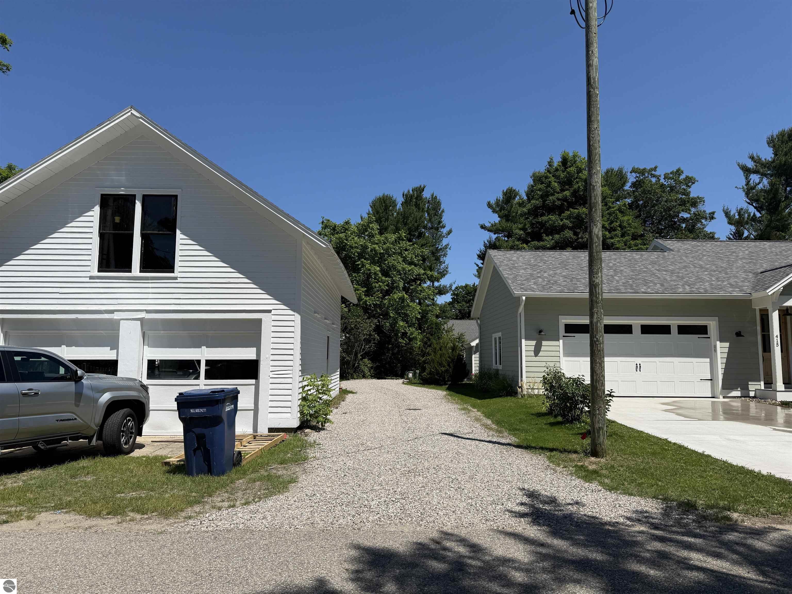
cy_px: 297
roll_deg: -0.8
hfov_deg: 71.6
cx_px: 396
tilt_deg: +6.1
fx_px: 549
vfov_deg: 56.8
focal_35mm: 24
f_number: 1.78
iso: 80
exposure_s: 1/7353
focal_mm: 6.76
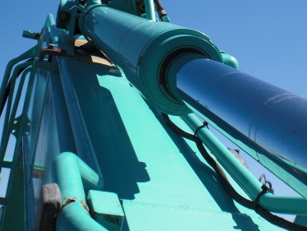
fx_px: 577
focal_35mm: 65
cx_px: 204
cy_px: 76
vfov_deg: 22.5
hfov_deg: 29.6
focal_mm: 6.3
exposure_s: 1/400
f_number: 5.6
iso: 64
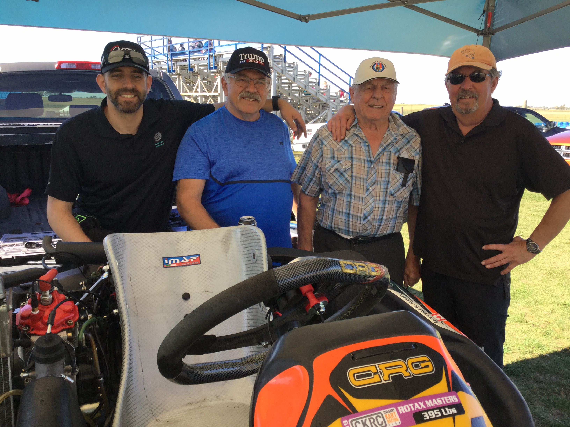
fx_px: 510
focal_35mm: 31
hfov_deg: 58.4
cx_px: 285
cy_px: 214
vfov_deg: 45.4
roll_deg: -2.1
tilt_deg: -11.6
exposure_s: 1/309
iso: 25
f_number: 2.4
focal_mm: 3.3
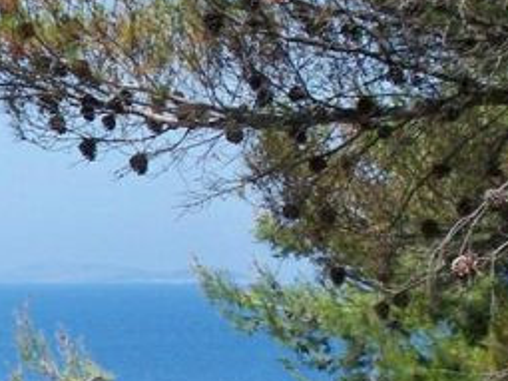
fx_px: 2596
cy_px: 521
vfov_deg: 8.3
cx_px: -355
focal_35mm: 177
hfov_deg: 10.6
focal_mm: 7.8
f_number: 5.3
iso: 100
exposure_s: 1/500
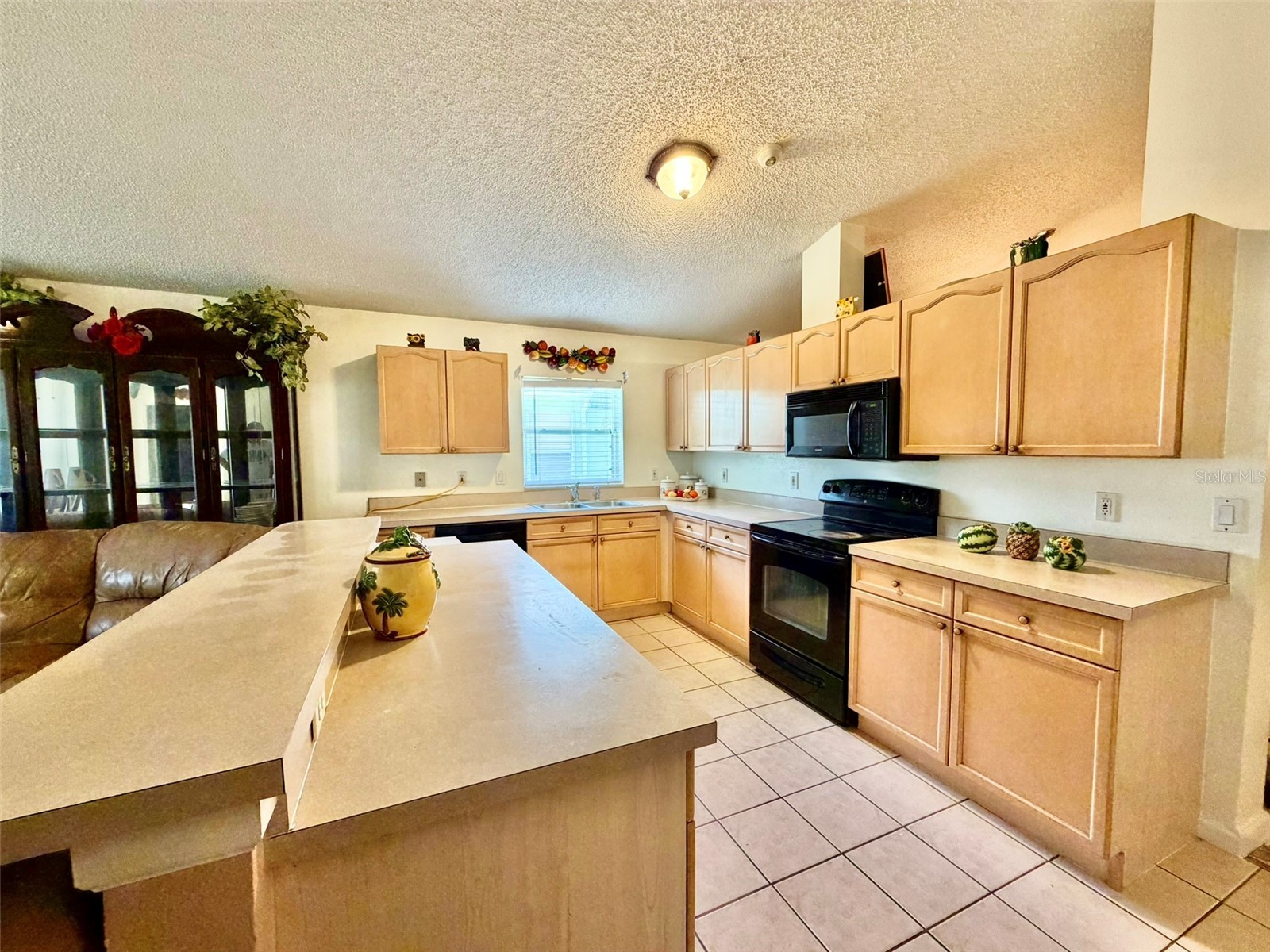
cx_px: 635
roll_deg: +0.8
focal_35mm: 14
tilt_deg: -3.0
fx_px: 514
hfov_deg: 102.1
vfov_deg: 85.7
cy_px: 476
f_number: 2.2
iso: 320
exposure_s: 1/60
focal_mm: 2.22
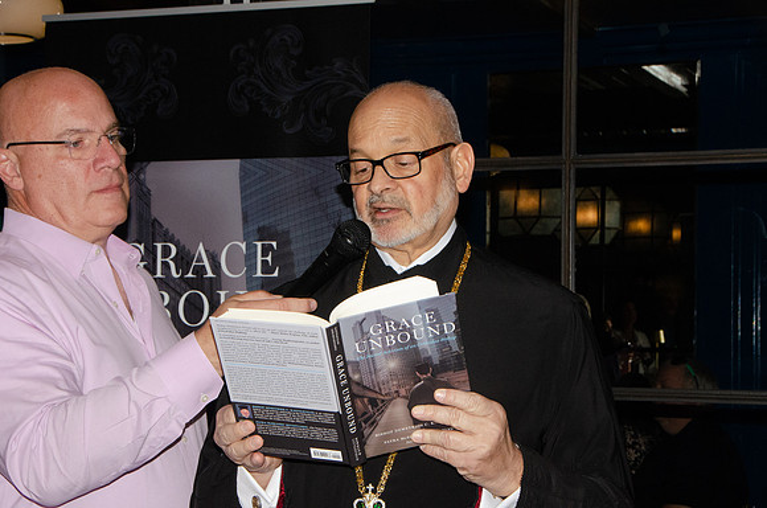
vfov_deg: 16.2
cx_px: 384
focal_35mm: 84
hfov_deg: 24.2
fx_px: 1786
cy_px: 254
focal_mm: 56
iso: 2500
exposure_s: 1/250
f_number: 16
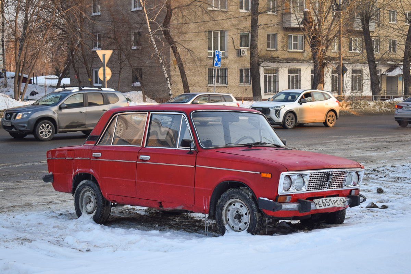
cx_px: 206
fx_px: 685
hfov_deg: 33.4
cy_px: 137
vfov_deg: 22.6
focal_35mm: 60
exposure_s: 1/200
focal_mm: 40
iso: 200
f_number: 5.6
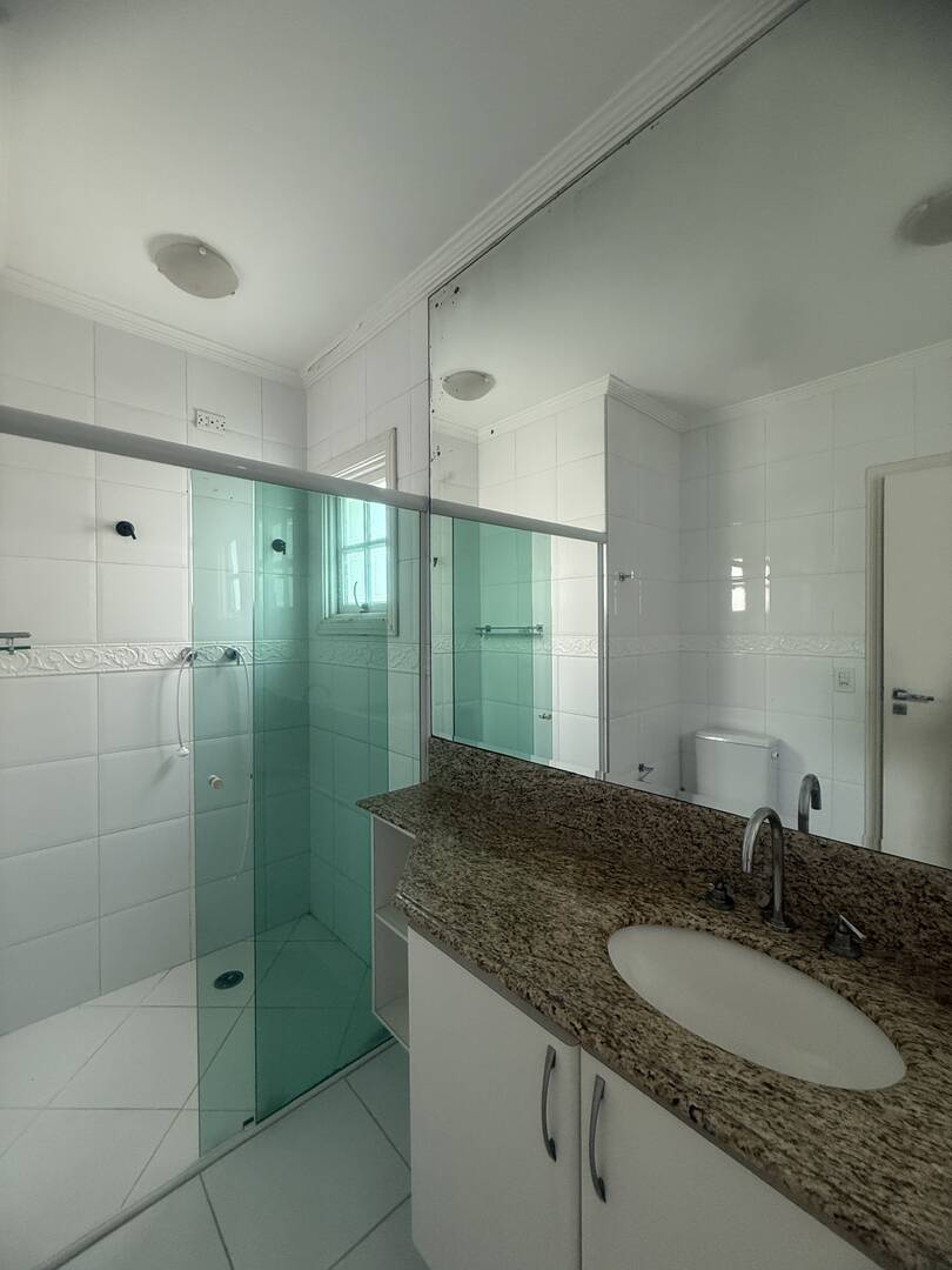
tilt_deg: -0.2
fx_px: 513
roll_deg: -0.6
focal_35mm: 14
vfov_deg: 102.1
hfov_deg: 85.7
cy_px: 635
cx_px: 476
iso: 250
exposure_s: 1/99
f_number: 2.2
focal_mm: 2.22
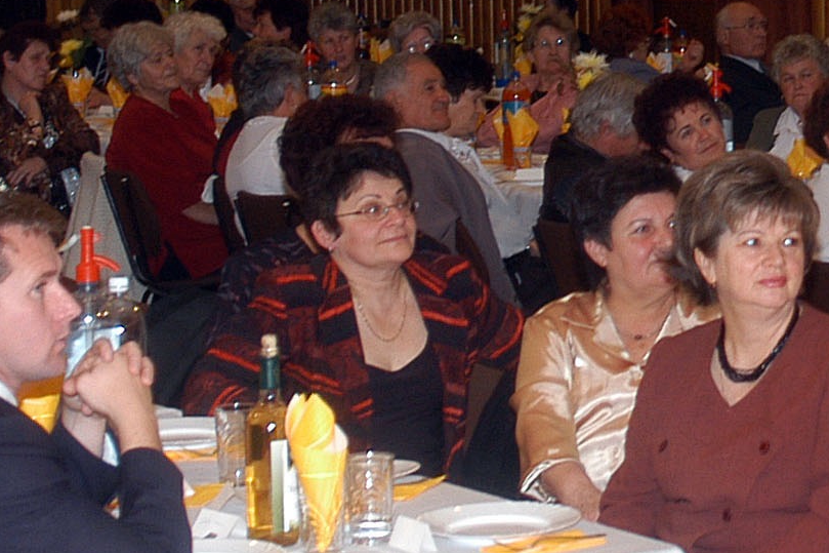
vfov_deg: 15.3
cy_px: 362
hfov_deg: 22.1
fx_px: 2049
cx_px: 818
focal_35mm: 89
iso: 200
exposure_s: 1/100
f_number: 2.8
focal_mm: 20
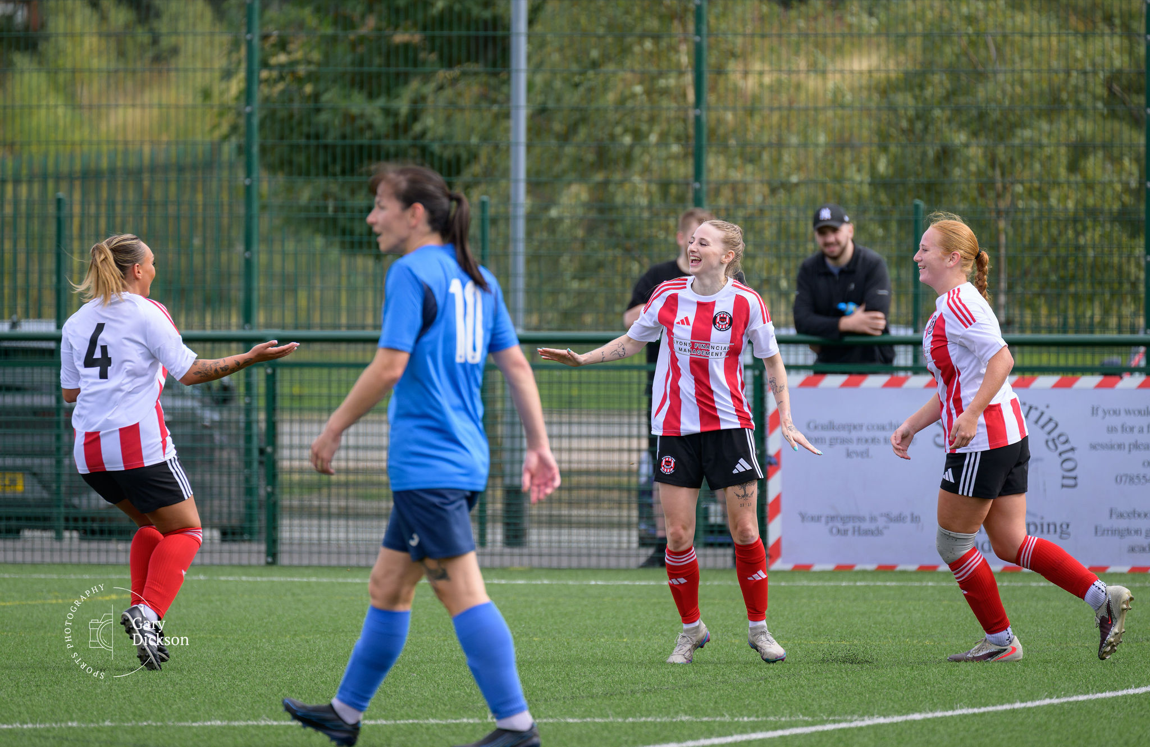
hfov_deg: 4.8
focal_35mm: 431
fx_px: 13659
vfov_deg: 3.1
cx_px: 618
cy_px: 282
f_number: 5.3
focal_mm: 340
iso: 900
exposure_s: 1/1600
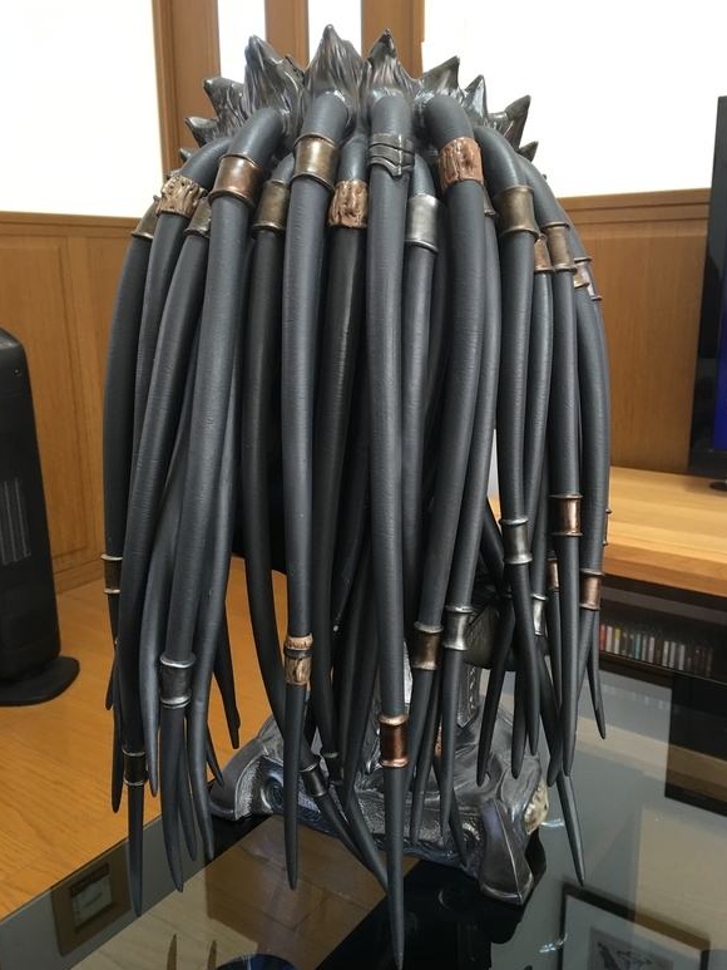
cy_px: 479
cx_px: 369
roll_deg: +1.2
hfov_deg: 46.8
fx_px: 840
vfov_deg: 60.0
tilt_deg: -12.2
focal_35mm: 30
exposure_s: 1/15
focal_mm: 4.15
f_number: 2.2
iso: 50
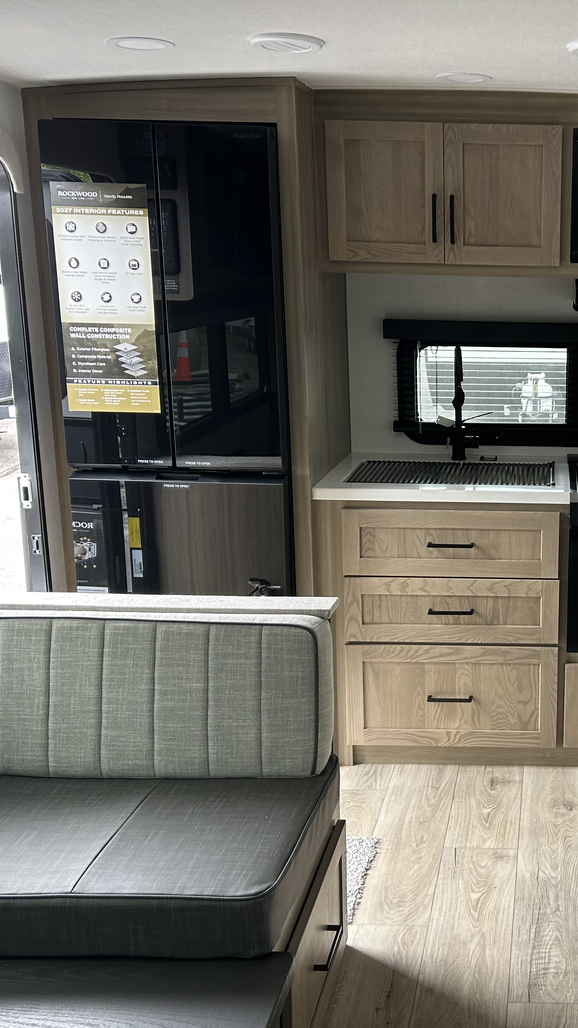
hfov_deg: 29.5
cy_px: 515
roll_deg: +0.2
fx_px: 1035
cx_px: 555
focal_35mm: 38
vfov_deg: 52.8
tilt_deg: -15.6
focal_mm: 5.7
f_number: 1.5
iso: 100
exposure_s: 1/121
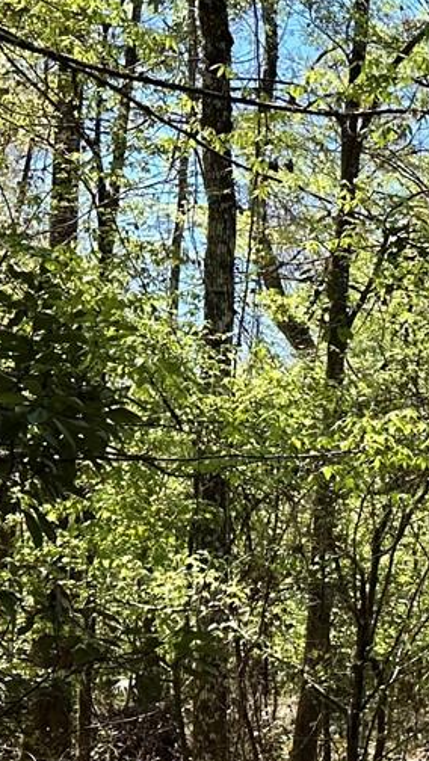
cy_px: 482
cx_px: 970
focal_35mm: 83
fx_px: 1676
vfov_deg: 25.5
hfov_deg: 12.2
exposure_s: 1/1412
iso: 80
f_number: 1.78
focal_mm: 6.86
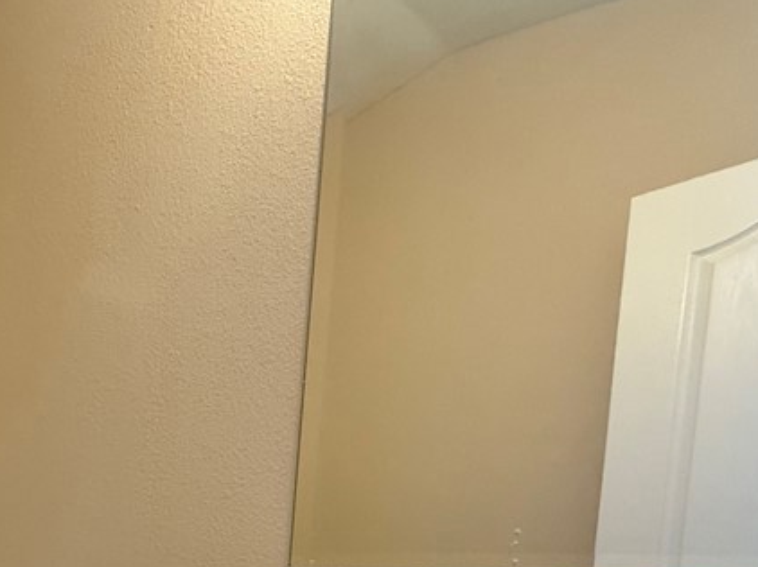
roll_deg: -2.6
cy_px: 617
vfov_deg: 35.8
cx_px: -52
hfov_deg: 43.4
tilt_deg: -2.8
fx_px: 744
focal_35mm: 34
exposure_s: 1/60
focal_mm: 2.22
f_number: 2.2
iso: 320
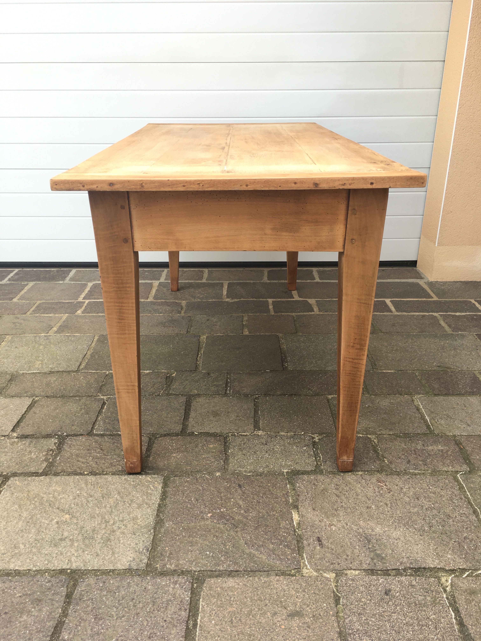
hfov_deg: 48.2
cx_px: 240
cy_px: 320
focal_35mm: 29
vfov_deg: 61.7
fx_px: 537
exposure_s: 1/149
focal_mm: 4.15
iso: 25
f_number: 2.2
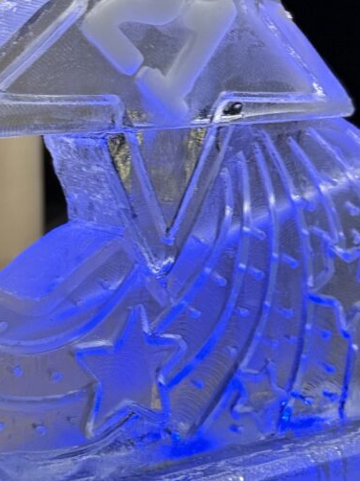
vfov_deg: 19.9
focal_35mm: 98
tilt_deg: -3.7
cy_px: 139
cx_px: 148
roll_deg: +0.1
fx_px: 1360
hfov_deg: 15.1
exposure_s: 1/25
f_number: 1.78
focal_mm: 6.76
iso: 500
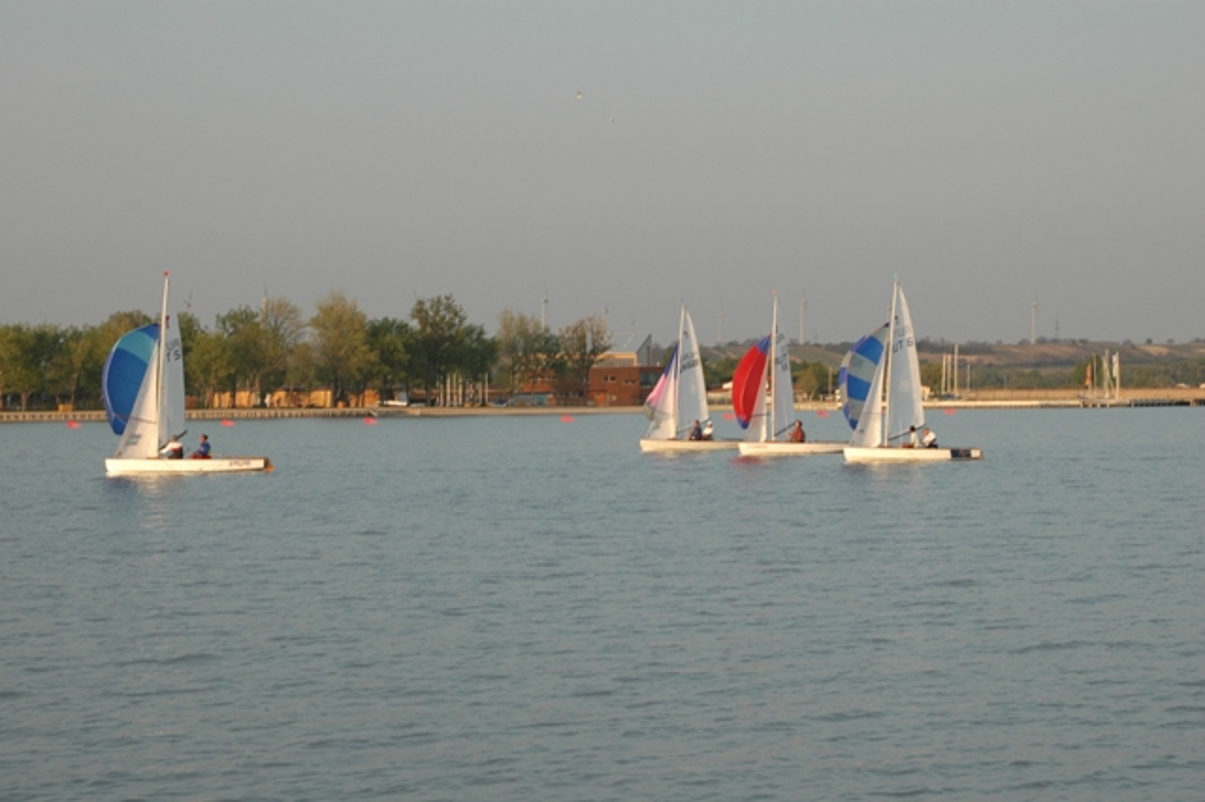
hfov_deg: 19.5
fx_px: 3513
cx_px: 602
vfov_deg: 13.0
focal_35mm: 105
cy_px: 401
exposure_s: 1/250
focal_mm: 70
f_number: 8
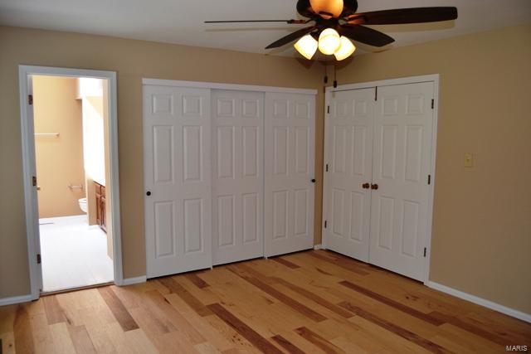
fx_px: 398
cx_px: 266
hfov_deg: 67.4
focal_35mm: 27
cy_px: 177
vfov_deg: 48.0
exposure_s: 1/125
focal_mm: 18
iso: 320
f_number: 4
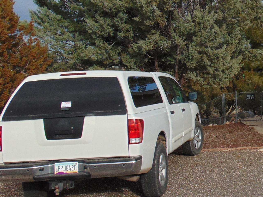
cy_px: 59
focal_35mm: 59
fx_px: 448
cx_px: 270
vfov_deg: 24.6
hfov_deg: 30.2
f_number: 7.7
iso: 80
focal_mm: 4.5
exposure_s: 1/250
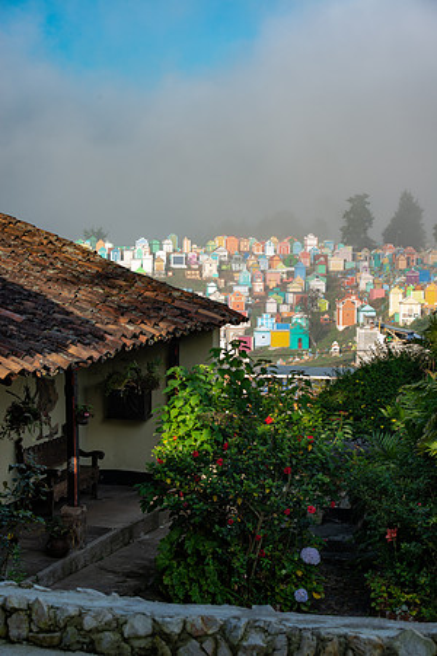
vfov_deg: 28.8
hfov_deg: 19.5
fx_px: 1274
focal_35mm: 70
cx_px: 218
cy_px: 328
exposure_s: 1/125
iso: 160
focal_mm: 70
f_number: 10
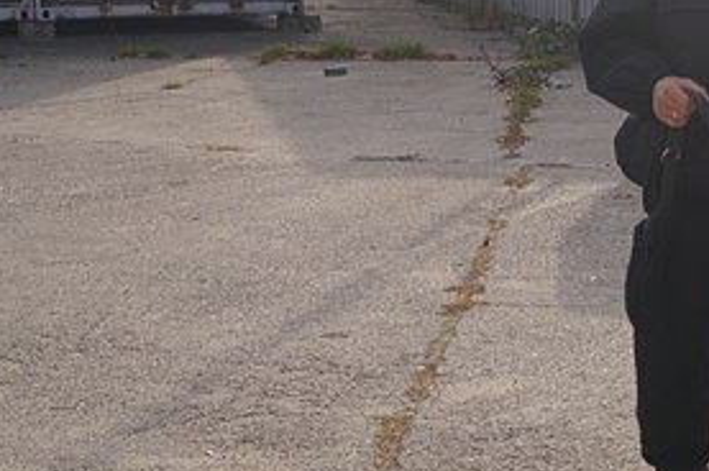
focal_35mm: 97
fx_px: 1908
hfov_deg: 20.3
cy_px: 131
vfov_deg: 14.0
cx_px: 732
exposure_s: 1/160
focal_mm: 28
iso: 100
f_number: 9
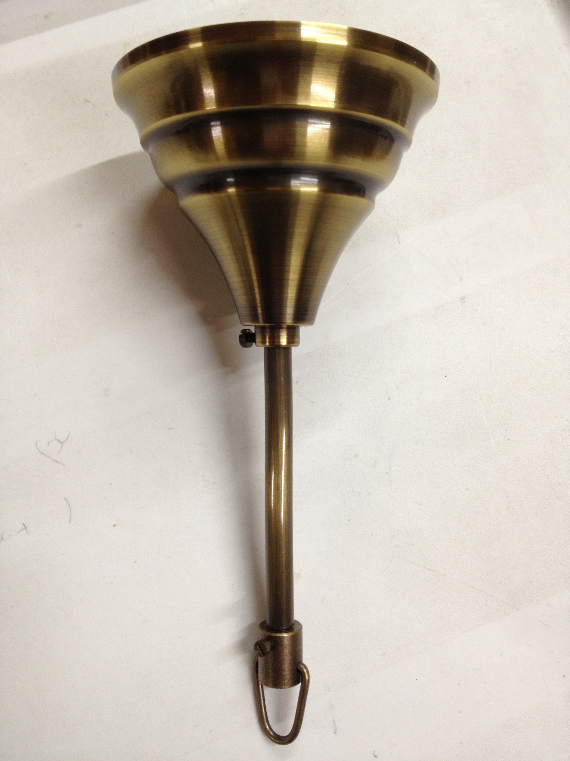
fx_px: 768
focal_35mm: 35
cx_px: 285
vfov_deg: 52.6
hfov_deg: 40.7
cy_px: 380
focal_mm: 4.28
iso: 100
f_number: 2.4
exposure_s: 1/20
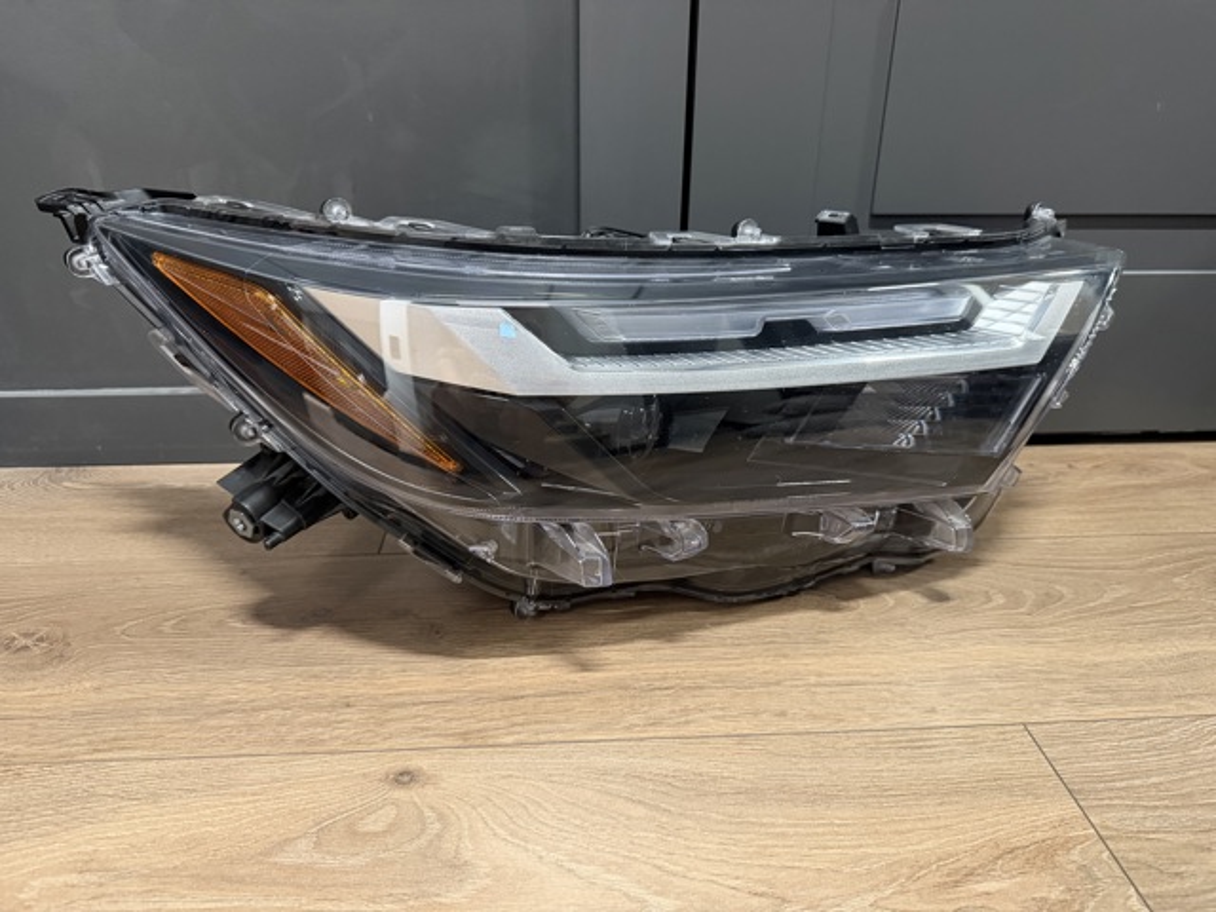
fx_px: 843
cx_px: 608
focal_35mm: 24
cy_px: 456
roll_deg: -0.5
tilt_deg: -26.1
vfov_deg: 56.8
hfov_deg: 71.6
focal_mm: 6.76
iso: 800
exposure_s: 1/50
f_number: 1.78
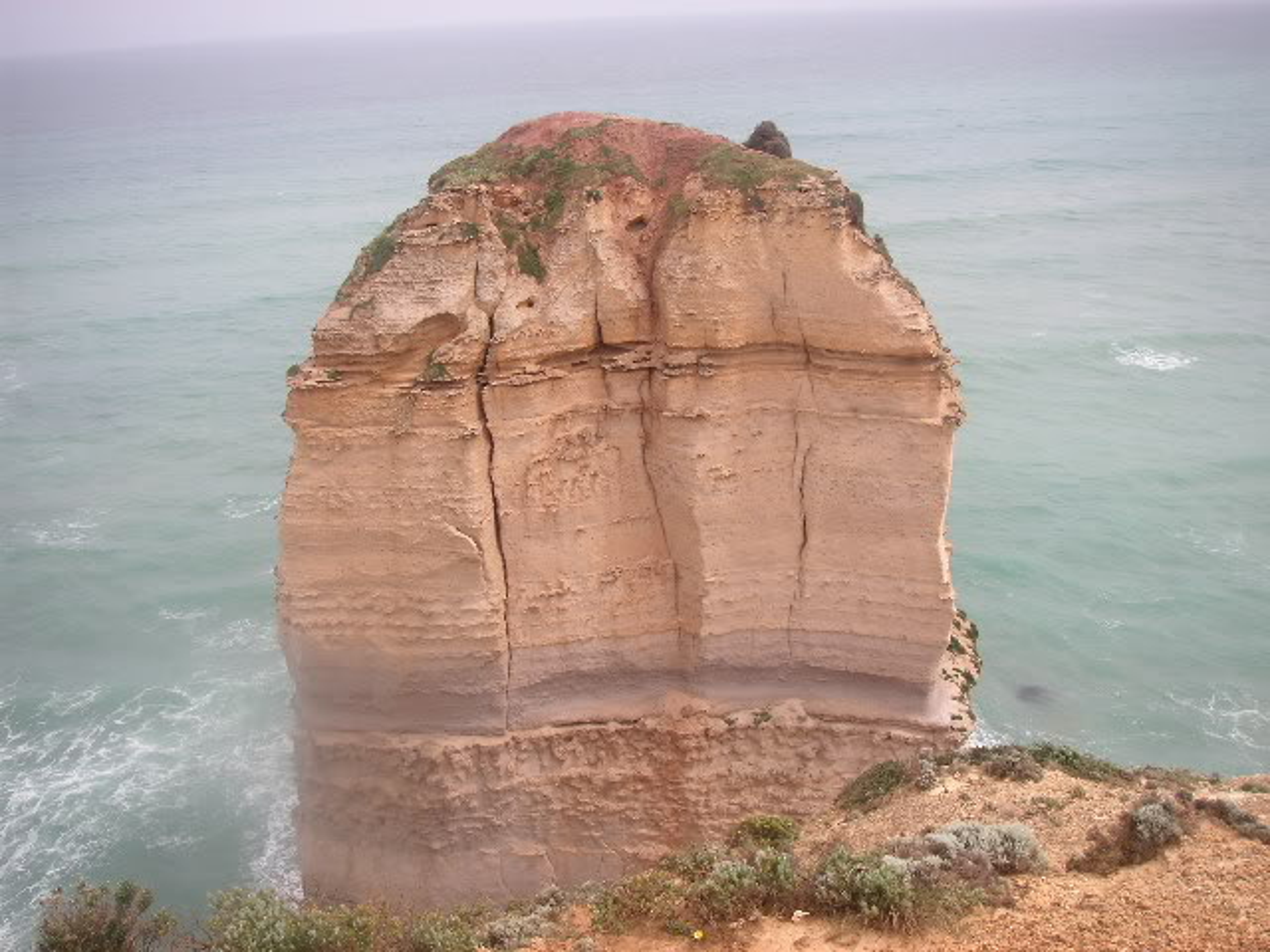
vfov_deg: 37.7
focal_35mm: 38
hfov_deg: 49.0
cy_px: 476
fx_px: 1394
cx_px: 635
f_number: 3.3
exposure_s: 1/500
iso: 50
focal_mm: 6.3
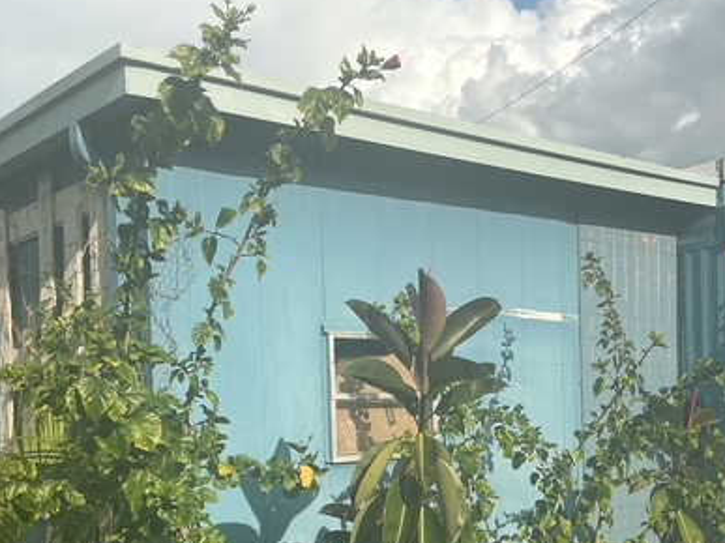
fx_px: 1005
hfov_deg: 39.6
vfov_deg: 29.5
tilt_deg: +0.9
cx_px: 416
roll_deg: +1.5
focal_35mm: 48
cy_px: 436
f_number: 1.8
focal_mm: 3
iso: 25
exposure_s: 1/1984
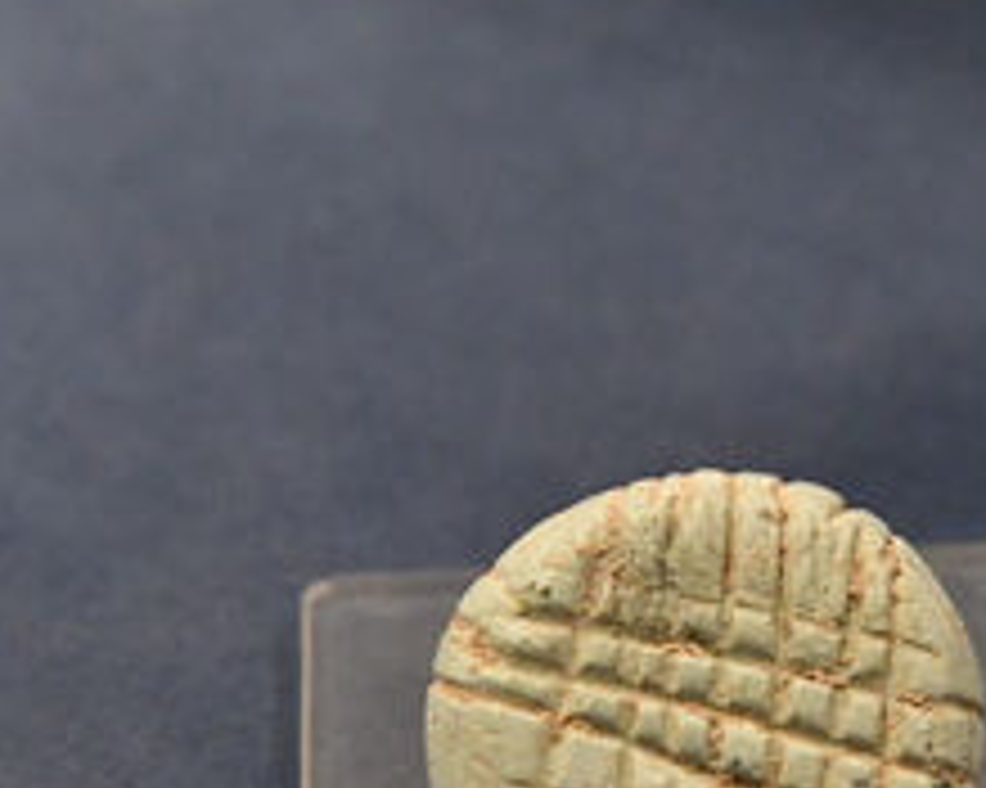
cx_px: 770
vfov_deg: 4.6
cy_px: 561
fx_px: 9888
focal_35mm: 339
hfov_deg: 5.7
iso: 6400
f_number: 7.1
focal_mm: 120
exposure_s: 1/200
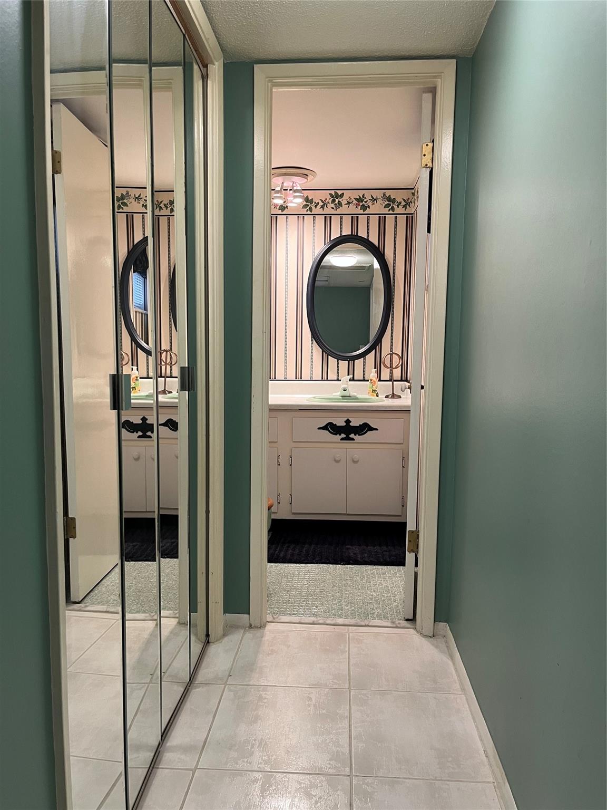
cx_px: 304
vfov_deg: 67.3
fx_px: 608
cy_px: 405
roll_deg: +0.2
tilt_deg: -5.5
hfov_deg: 53.1
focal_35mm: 26
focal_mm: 5.1
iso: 125
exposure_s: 1/60
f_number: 1.6
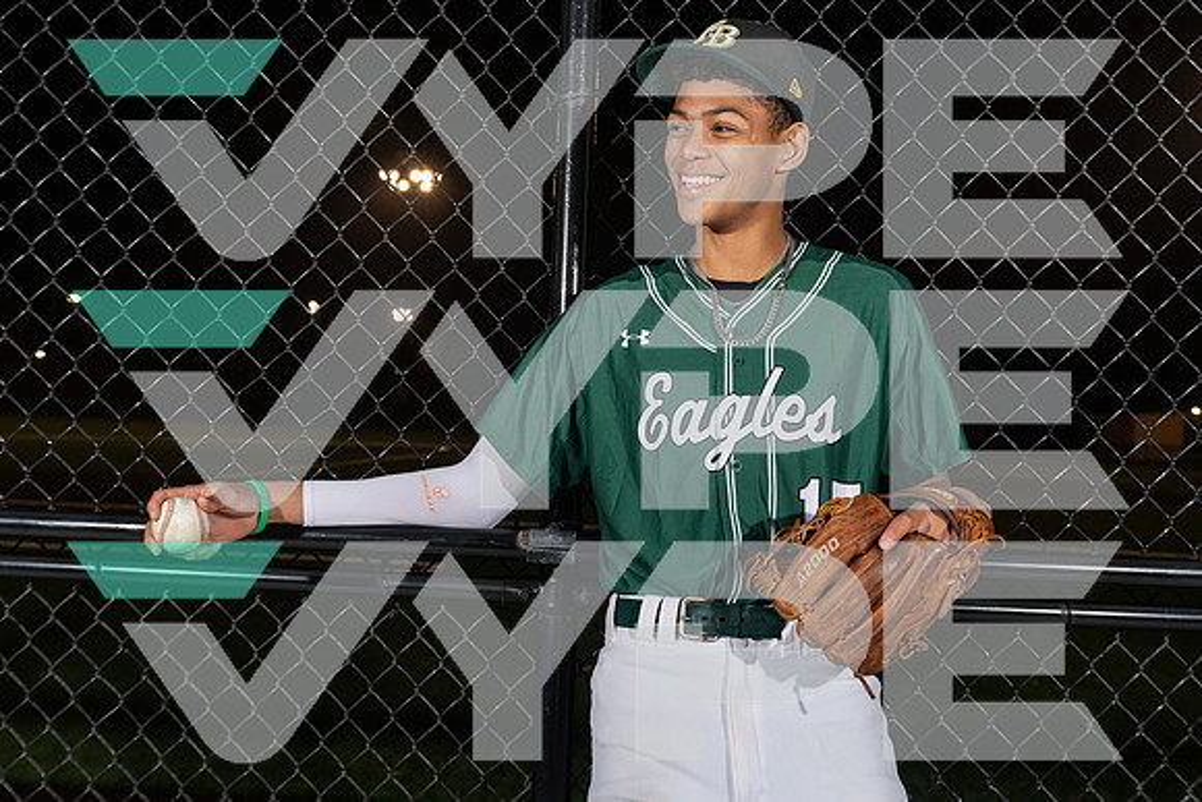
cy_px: 401
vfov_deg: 34.2
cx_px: 601
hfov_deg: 49.5
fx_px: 1302
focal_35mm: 39
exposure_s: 1/125
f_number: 5.6
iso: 125
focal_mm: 39
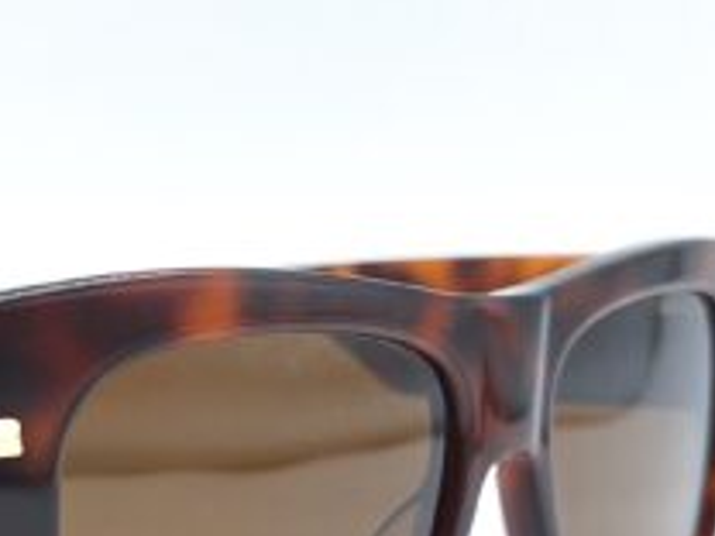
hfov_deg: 22.8
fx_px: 1756
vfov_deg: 17.1
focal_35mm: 85
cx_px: 186
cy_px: 488
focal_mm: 5.54
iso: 64
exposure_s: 1/60
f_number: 1.8
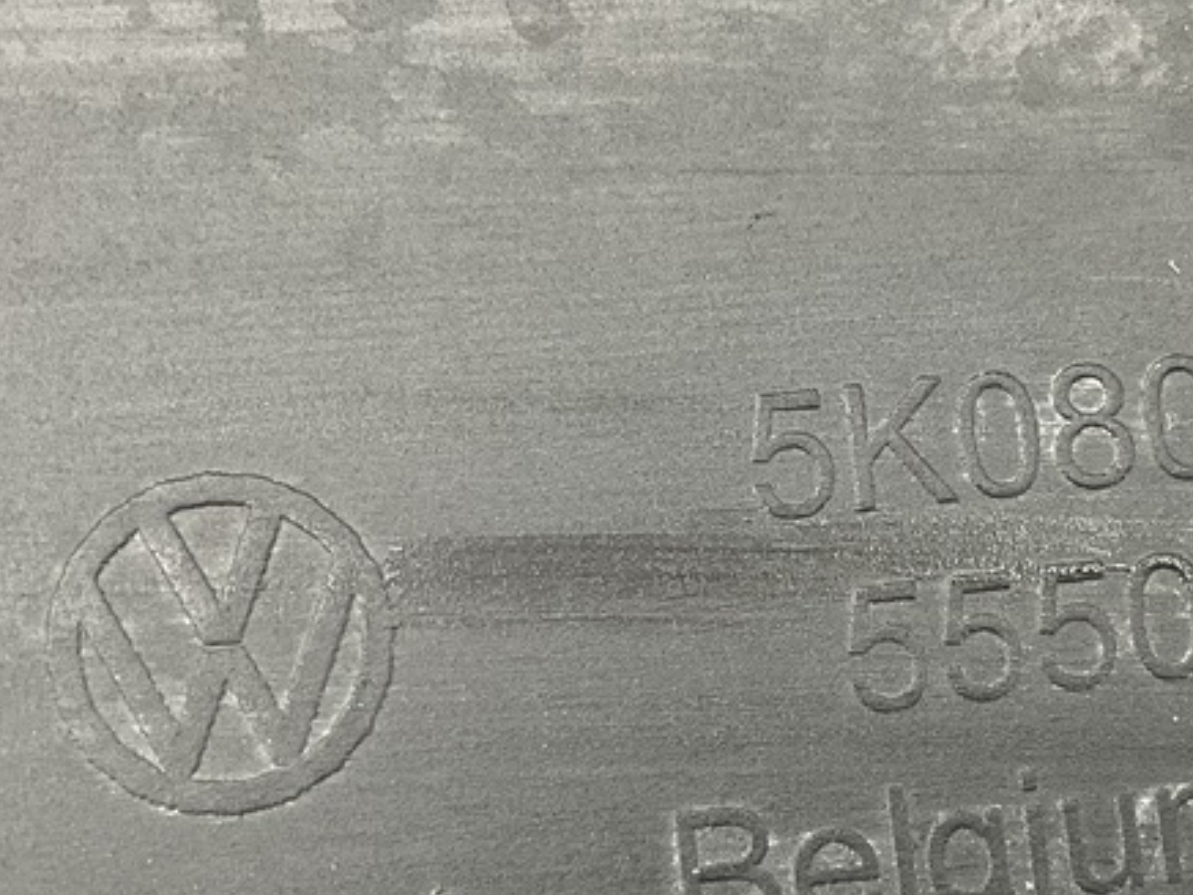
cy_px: 594
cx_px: 878
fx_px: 2309
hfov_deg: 28.6
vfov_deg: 21.8
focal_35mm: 67
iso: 80
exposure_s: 1/60
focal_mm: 3
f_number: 1.8
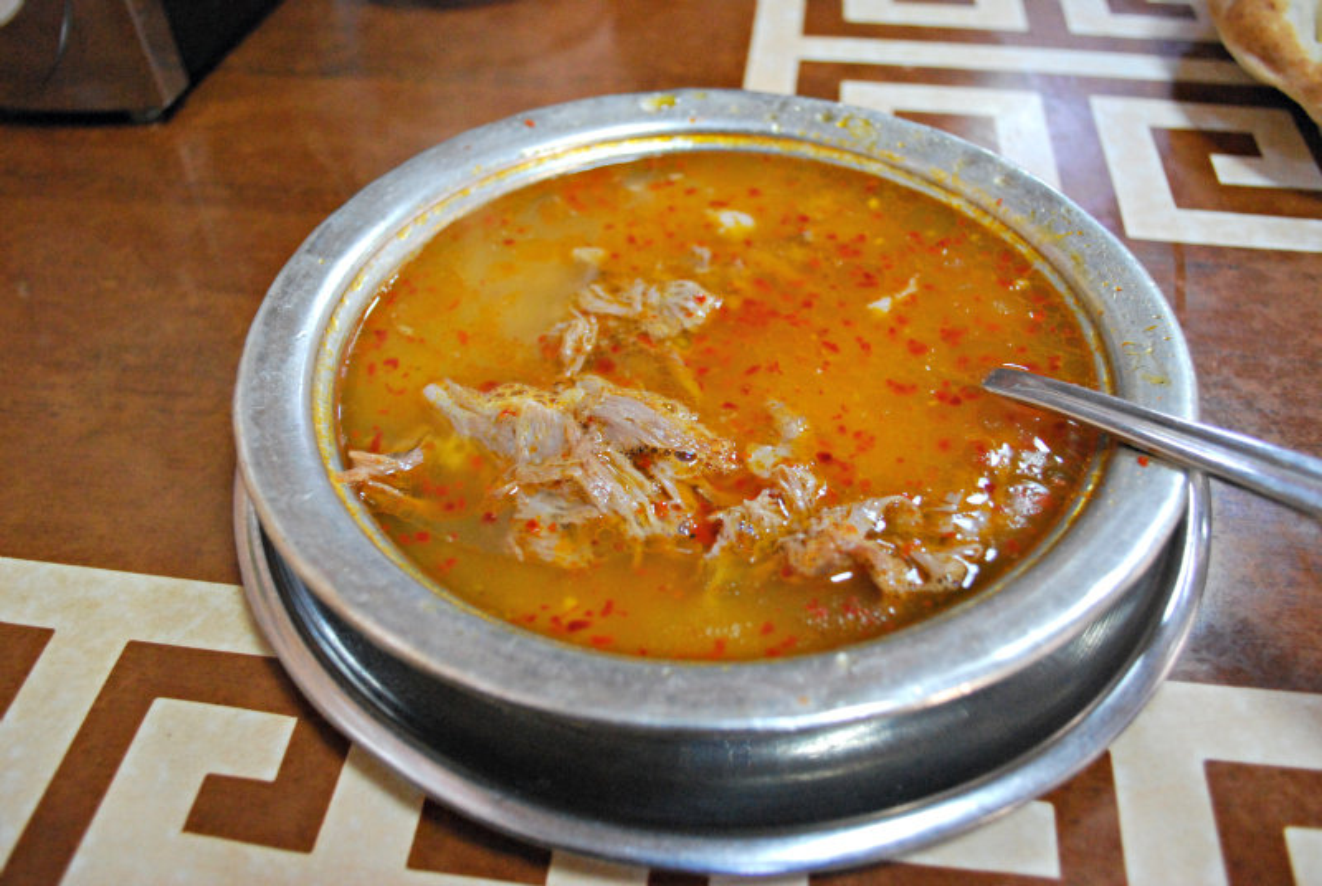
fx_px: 1103
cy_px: 443
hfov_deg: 61.9
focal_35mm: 30
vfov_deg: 43.7
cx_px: 661
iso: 1600
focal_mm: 20
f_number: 3.8
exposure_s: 1/25
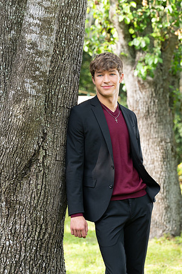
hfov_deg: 8.1
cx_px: 91
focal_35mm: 170
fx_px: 1289
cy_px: 137
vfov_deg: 12.1
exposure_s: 1/100
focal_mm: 170
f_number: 8
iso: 400
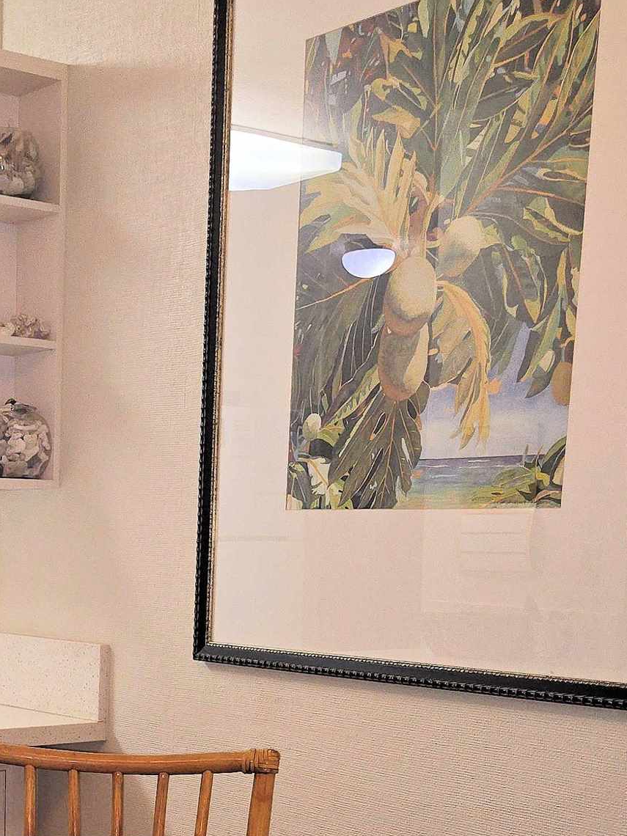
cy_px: 831
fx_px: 1497
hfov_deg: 22.9
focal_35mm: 62
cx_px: 33
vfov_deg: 29.2
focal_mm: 5.4
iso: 100
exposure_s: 1/60
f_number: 1.8
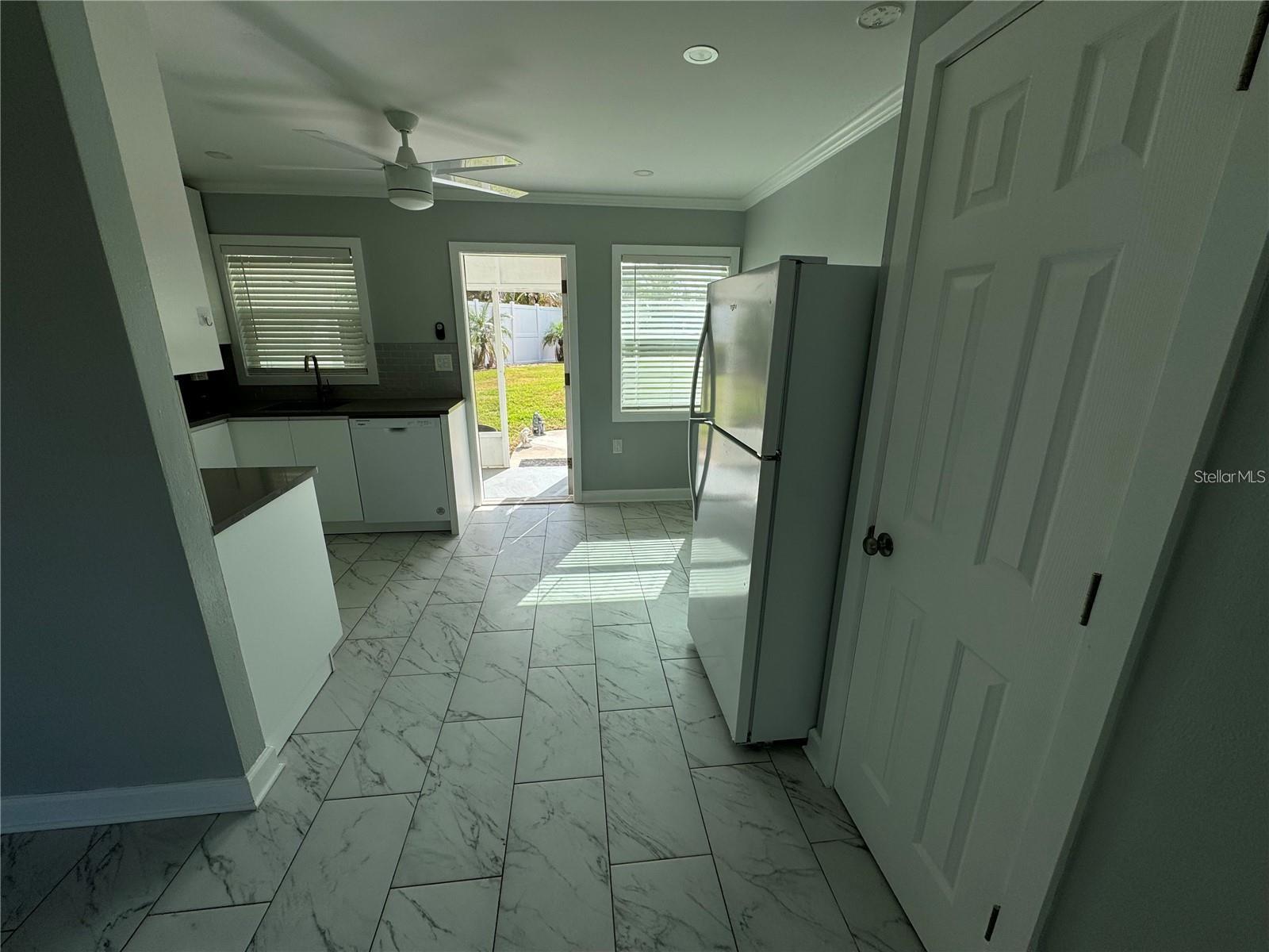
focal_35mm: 14
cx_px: 634
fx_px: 513
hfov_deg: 102.1
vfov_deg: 85.7
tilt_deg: -17.6
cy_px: 476
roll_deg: -1.2
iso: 40
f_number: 2.2
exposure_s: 1/495
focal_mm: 2.22
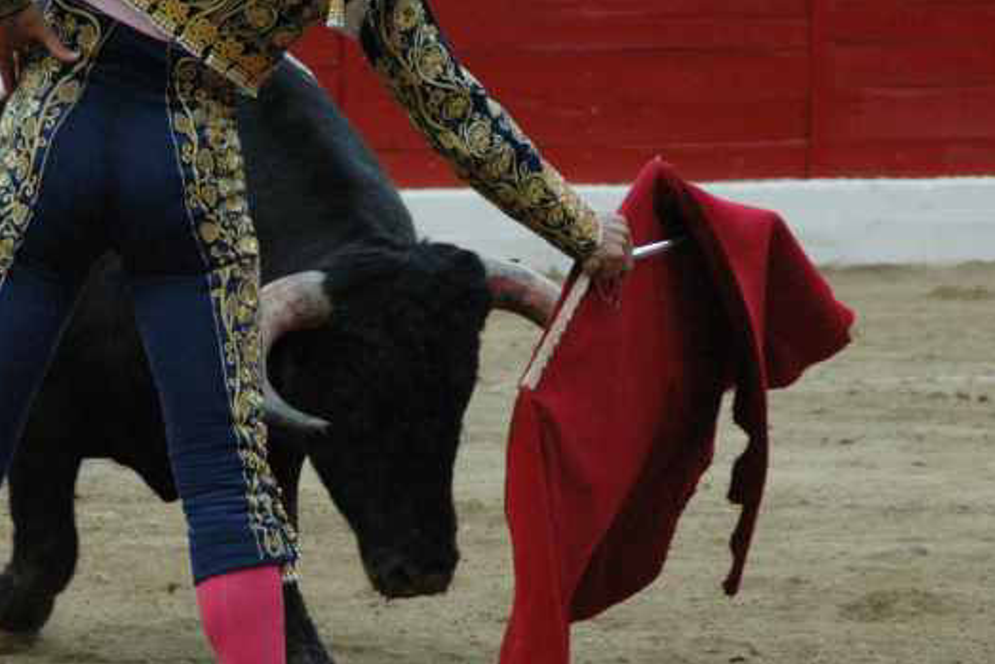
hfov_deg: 5.2
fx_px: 10947
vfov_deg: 3.5
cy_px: 278
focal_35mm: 396
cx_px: 257
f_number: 6.3
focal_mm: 135
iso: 1250
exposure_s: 1/400
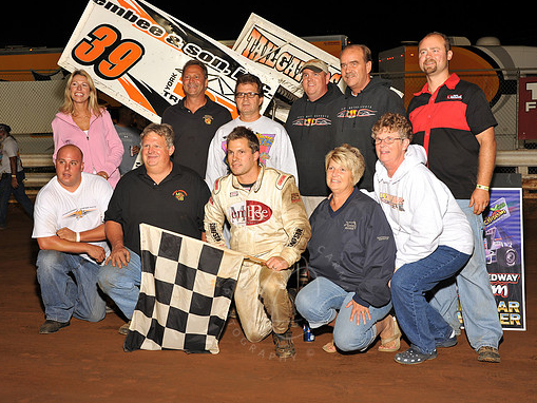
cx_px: 285
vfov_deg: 31.5
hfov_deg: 41.2
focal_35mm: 46
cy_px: 200
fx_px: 714
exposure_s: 1/250
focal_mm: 42
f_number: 8
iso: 500
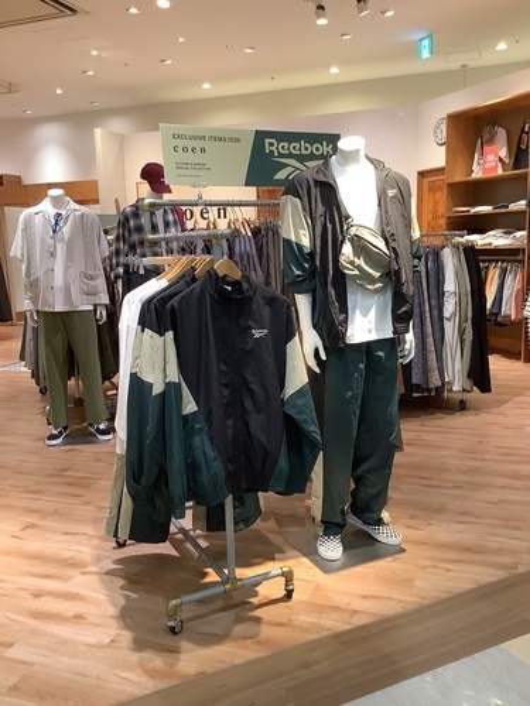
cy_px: 353
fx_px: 633
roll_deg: +0.4
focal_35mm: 31
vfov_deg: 58.4
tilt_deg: -10.0
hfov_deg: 45.4
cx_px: 265
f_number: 2.4
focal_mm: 3.3
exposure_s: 1/50
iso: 125
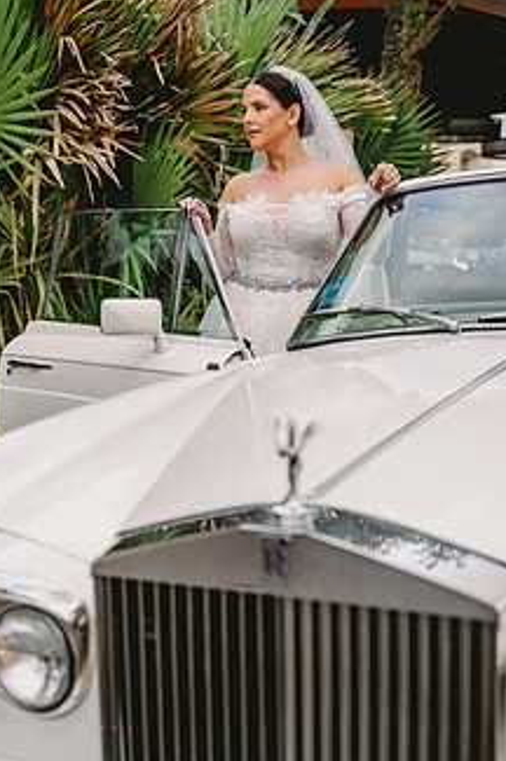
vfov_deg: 32.9
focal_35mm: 61
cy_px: 429
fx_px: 1289
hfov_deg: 22.2
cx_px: 227
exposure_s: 1/500
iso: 400
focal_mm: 44
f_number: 2.8
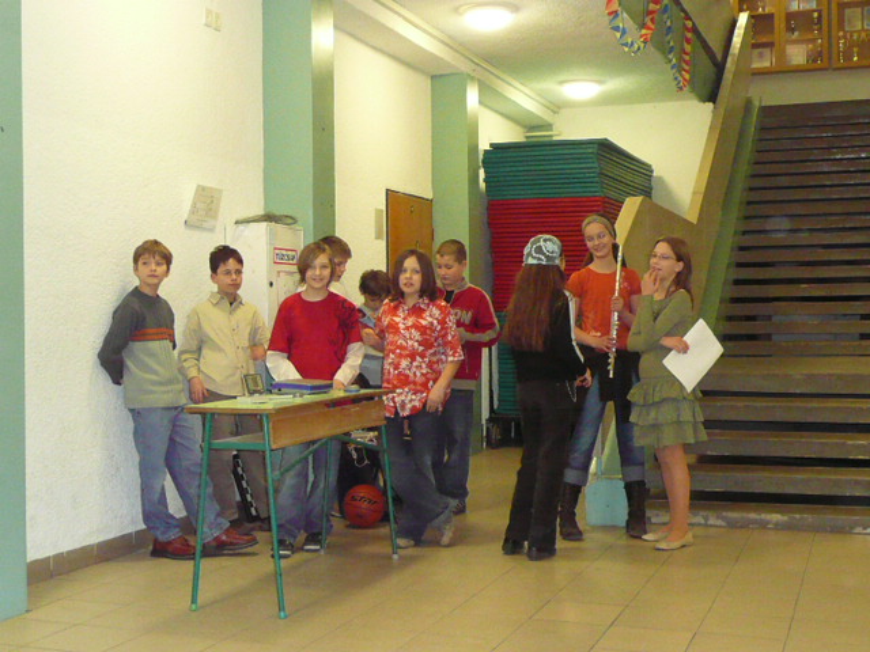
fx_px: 1181
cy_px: 326
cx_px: 435
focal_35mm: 47
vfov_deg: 30.9
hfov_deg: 40.4
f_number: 3.6
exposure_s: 1/30
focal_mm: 5.5
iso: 640
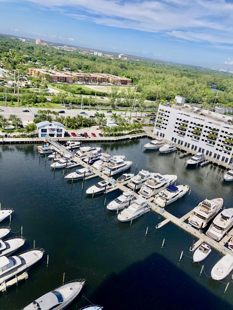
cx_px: 116
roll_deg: -8.4
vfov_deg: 63.4
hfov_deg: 49.7
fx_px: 251
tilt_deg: -21.4
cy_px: 155
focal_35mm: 28
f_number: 1.8
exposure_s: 1/2857
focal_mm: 4
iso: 20
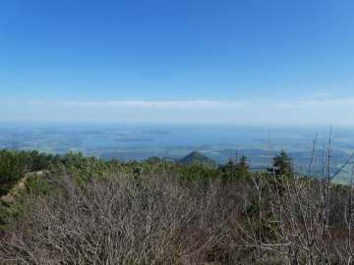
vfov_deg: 56.8
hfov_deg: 71.6
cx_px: 177
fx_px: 245
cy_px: 132
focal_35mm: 24
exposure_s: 1/1000
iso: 80
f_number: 3.3
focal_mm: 4.3
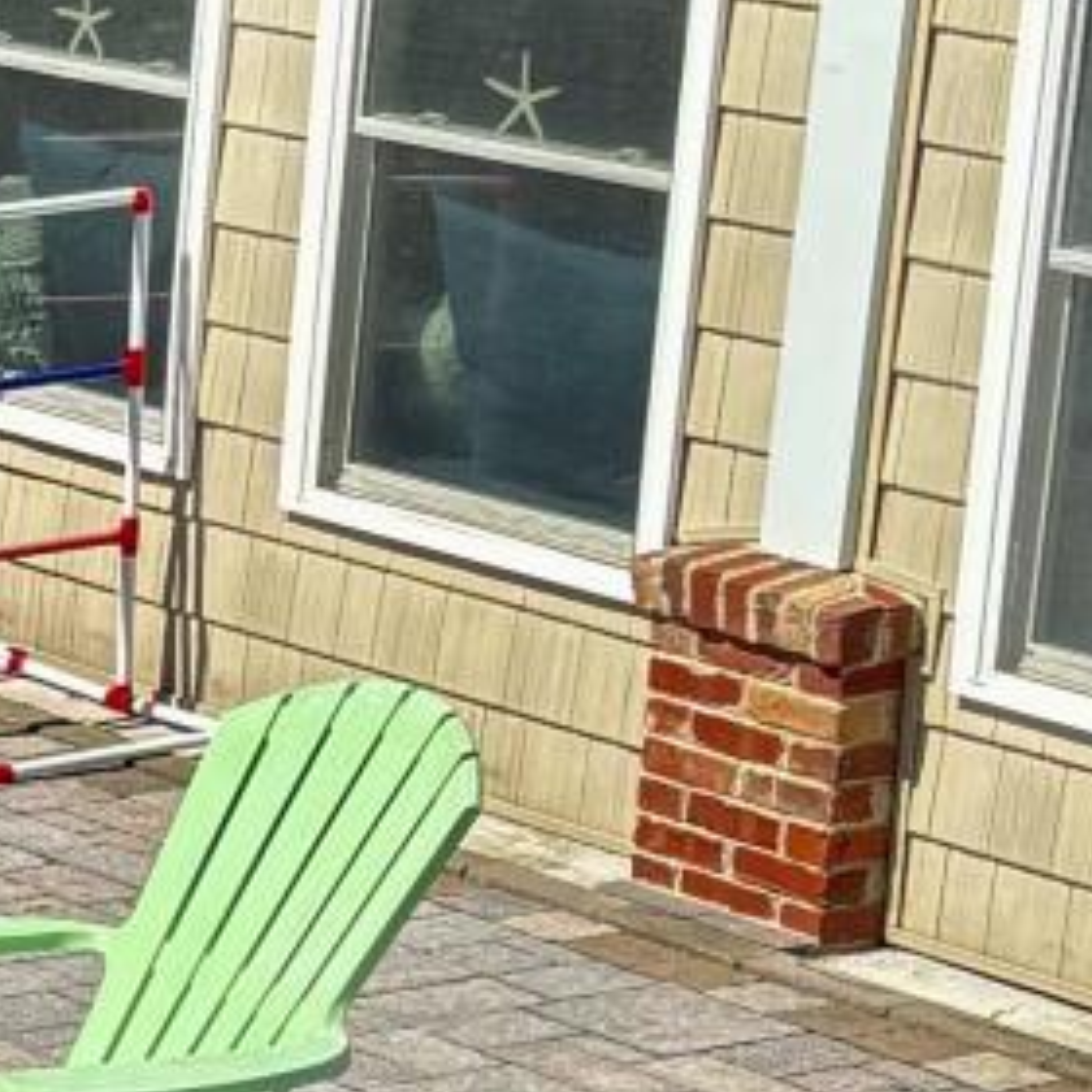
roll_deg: -0.9
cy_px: 823
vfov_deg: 10.6
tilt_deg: -13.8
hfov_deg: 10.0
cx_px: -1026
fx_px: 5853
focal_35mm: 164
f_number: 1.6
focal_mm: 5.96
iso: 50
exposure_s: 1/2342
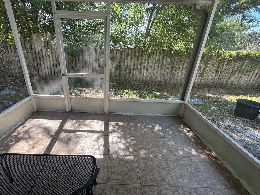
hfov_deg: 93.9
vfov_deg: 78.1
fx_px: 120
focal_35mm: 16
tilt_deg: -23.2
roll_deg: -2.0
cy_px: 94
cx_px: 113
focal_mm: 2.22
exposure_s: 1/174
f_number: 2.2
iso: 40
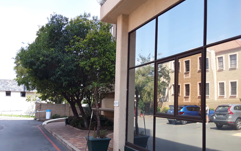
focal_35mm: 32
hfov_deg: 59.7
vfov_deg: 39.3
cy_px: 90
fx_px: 210
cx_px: 120
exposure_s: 1/377
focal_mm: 2.2
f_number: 1.9
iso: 40
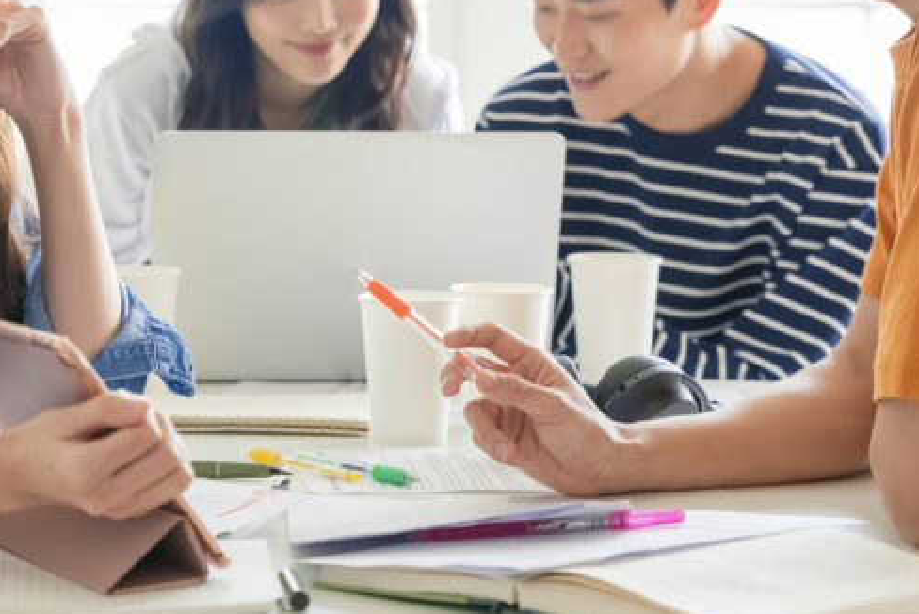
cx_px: 298
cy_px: 93
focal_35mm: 130
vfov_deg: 10.5
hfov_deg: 15.7
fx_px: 3320
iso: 800
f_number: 4
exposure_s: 1/125
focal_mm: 62
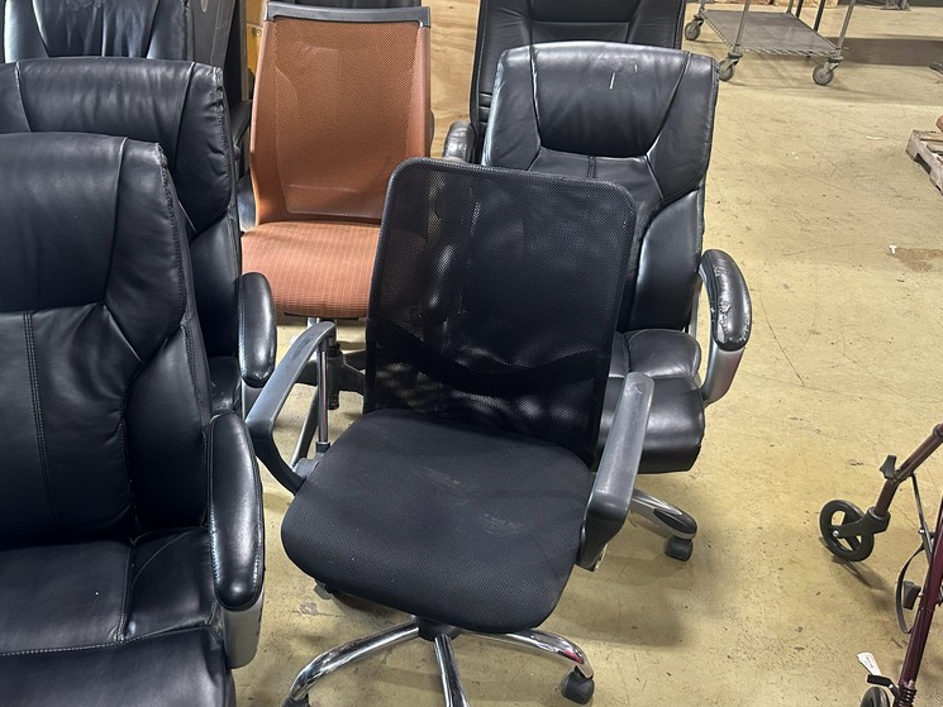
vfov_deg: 42.9
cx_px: 339
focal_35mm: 33
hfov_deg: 54.6
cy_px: 368
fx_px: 899
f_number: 1.78
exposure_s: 1/60
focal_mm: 6.86
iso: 400
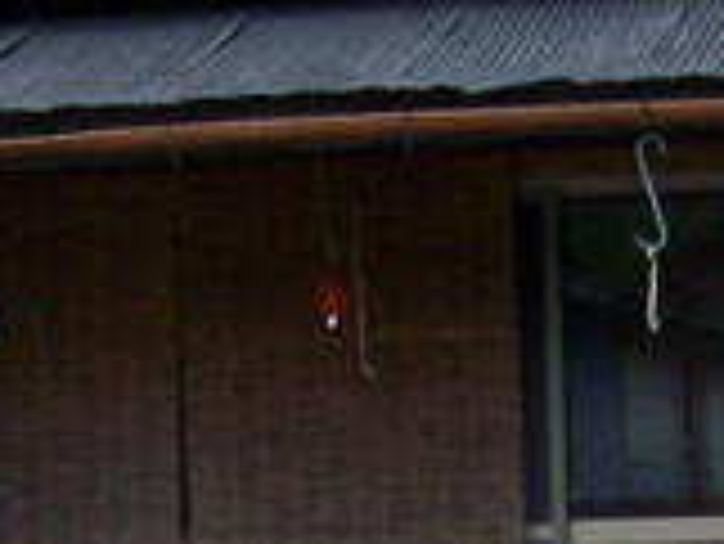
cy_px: 1110
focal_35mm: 195
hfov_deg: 10.1
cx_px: 675
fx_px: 4082
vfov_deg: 7.3
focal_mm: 6.2
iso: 80
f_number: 5.6
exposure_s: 1/160
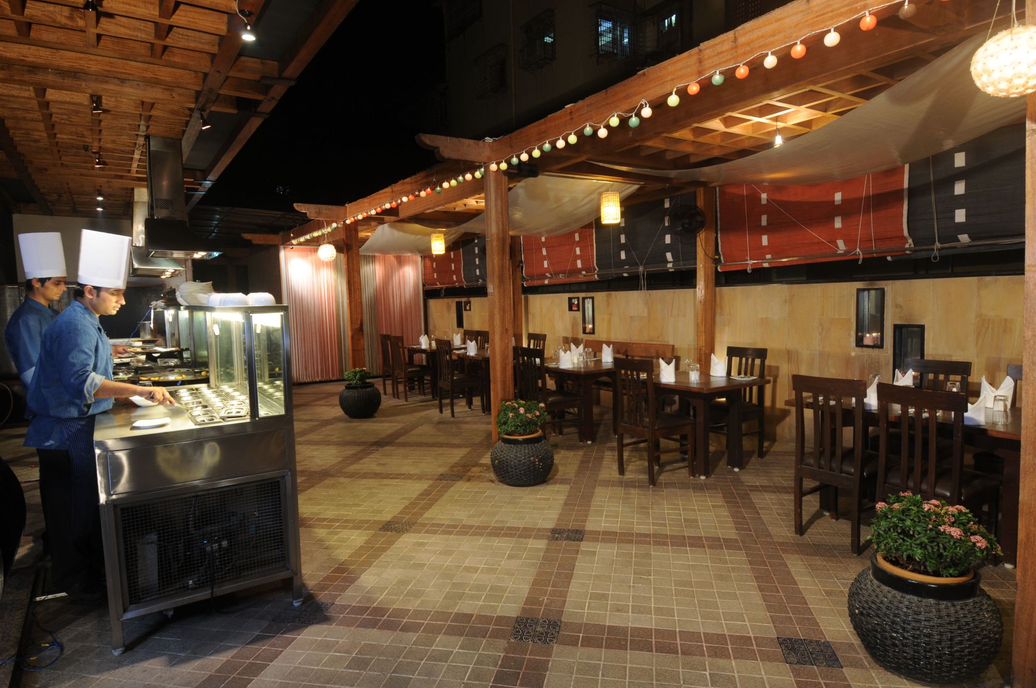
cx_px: 518
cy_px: 344
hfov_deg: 81.3
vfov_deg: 59.4
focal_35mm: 21
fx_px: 604
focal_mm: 14
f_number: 9
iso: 320
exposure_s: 1/2
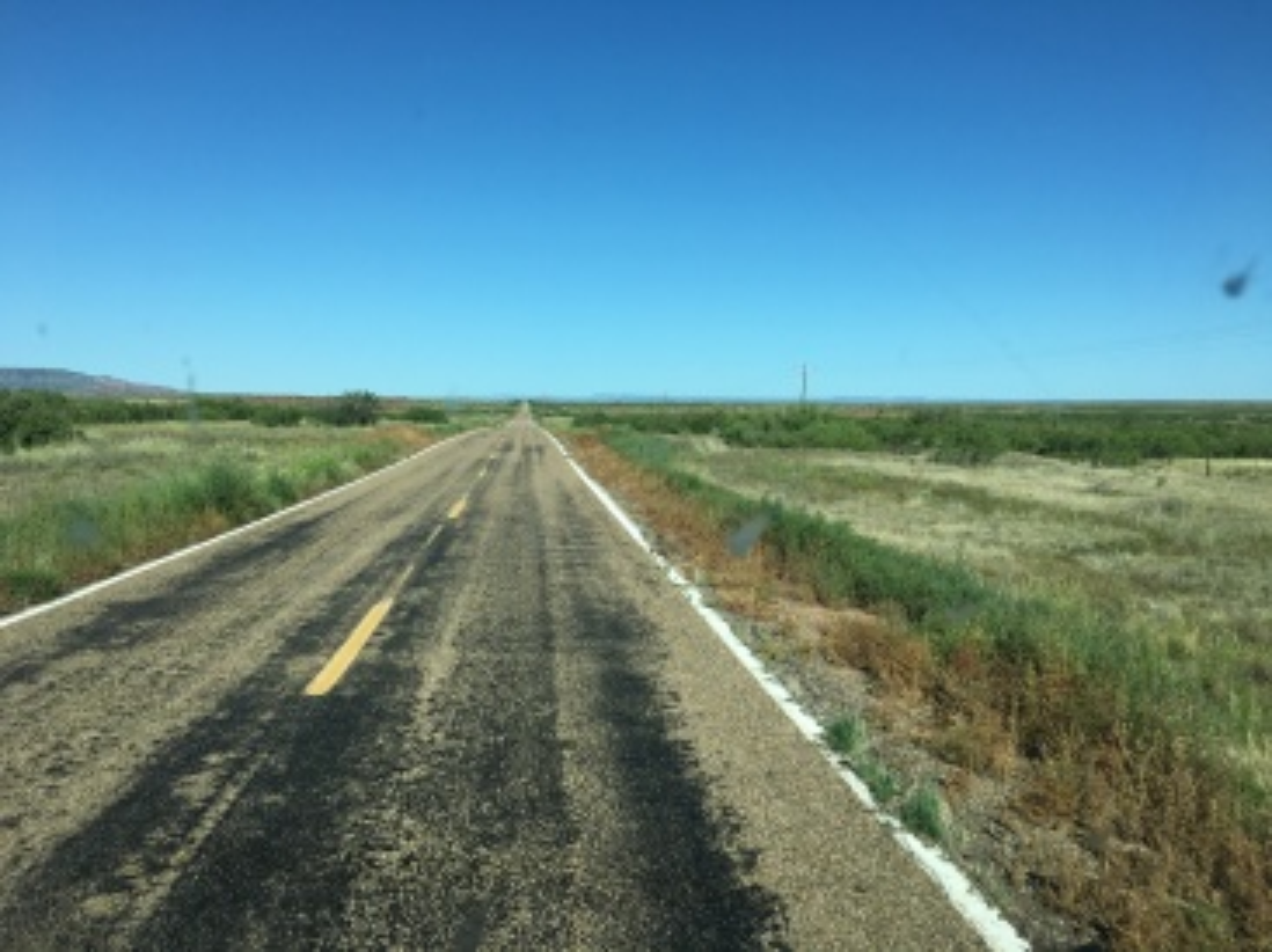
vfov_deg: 48.2
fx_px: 1065
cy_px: 476
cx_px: 636
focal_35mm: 29
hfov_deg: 61.7
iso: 25
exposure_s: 1/1748
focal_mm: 4.15
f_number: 2.2
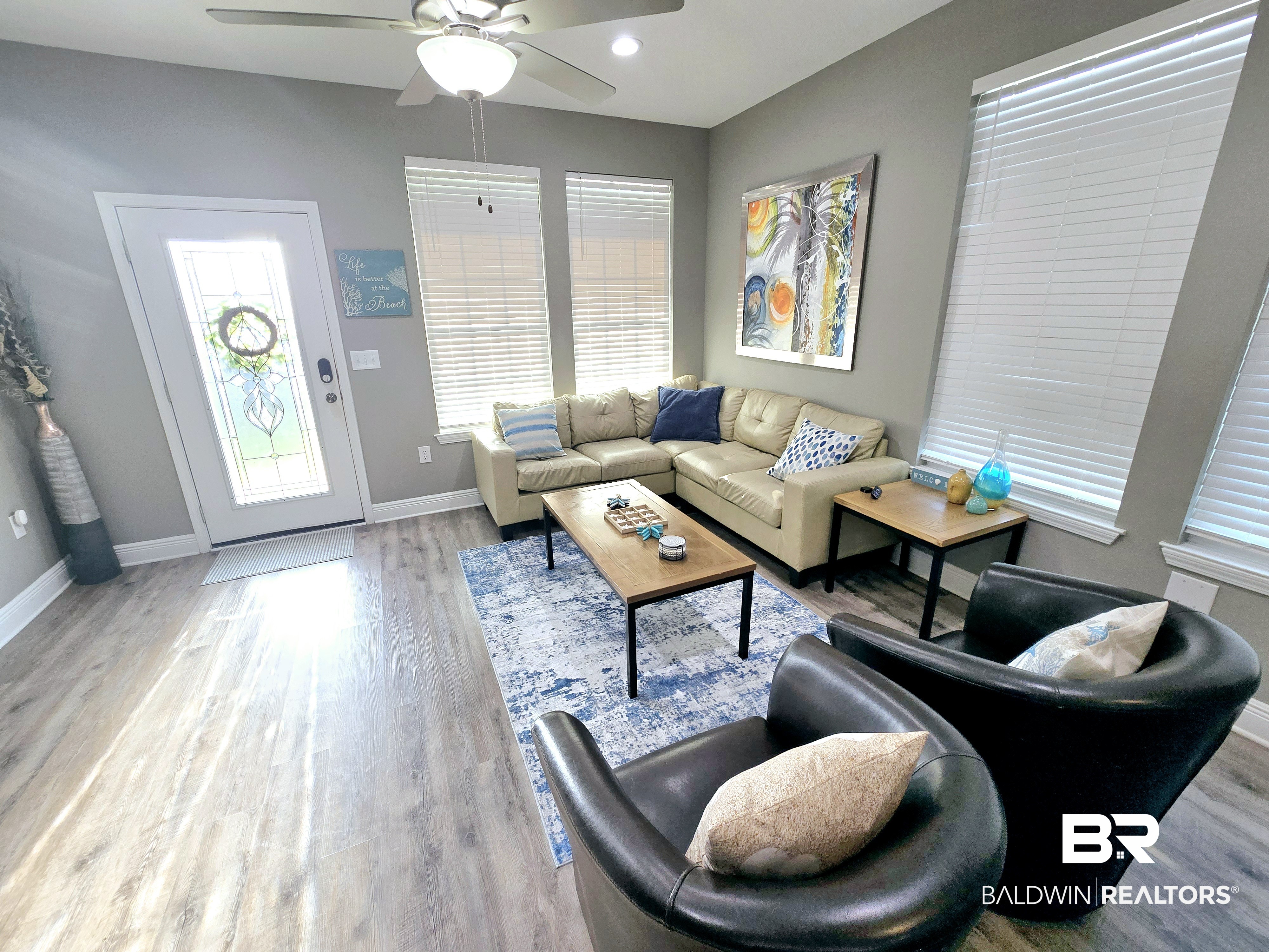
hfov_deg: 106.2
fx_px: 477
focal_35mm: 13
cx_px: 634
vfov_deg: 89.9
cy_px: 476
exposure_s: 1/120
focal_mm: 2.2
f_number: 2.2
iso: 64
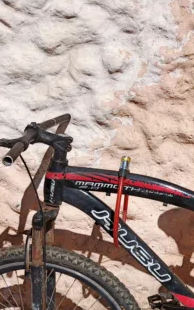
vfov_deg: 33.9
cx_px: 175
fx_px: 499
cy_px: 230
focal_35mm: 59
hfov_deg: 21.5
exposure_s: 1/725
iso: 51
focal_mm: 4.11
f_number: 1.6
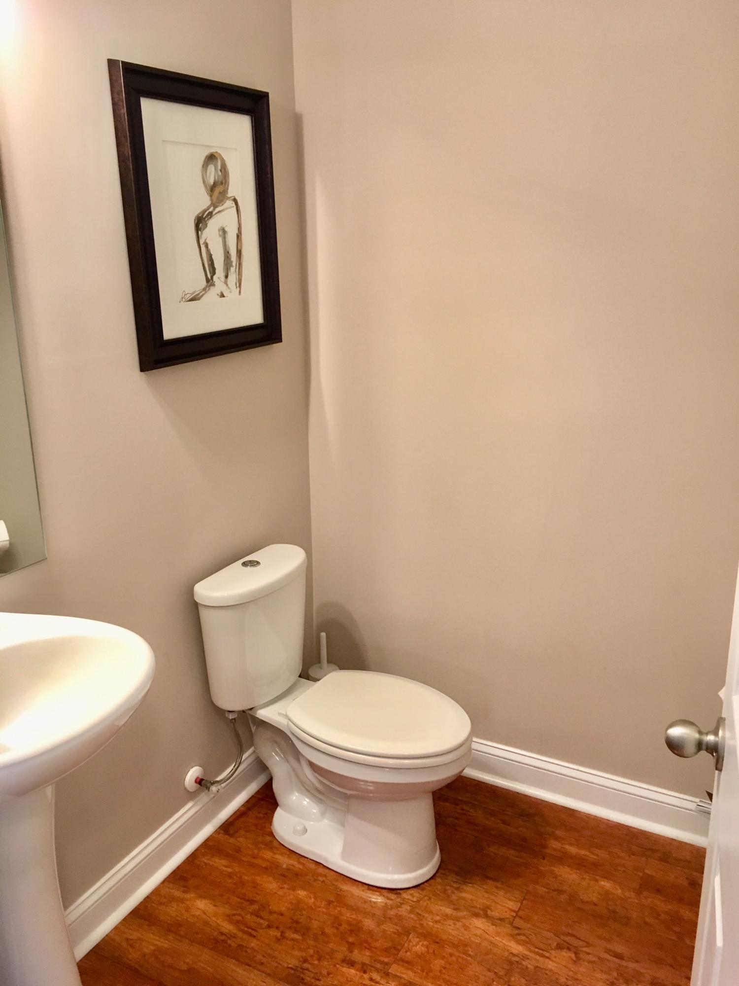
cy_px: 493
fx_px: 825
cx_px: 370
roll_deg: +0.4
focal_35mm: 29
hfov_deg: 48.2
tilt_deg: -16.0
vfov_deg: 61.7
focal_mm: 4.15
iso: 125
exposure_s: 1/33
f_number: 2.2
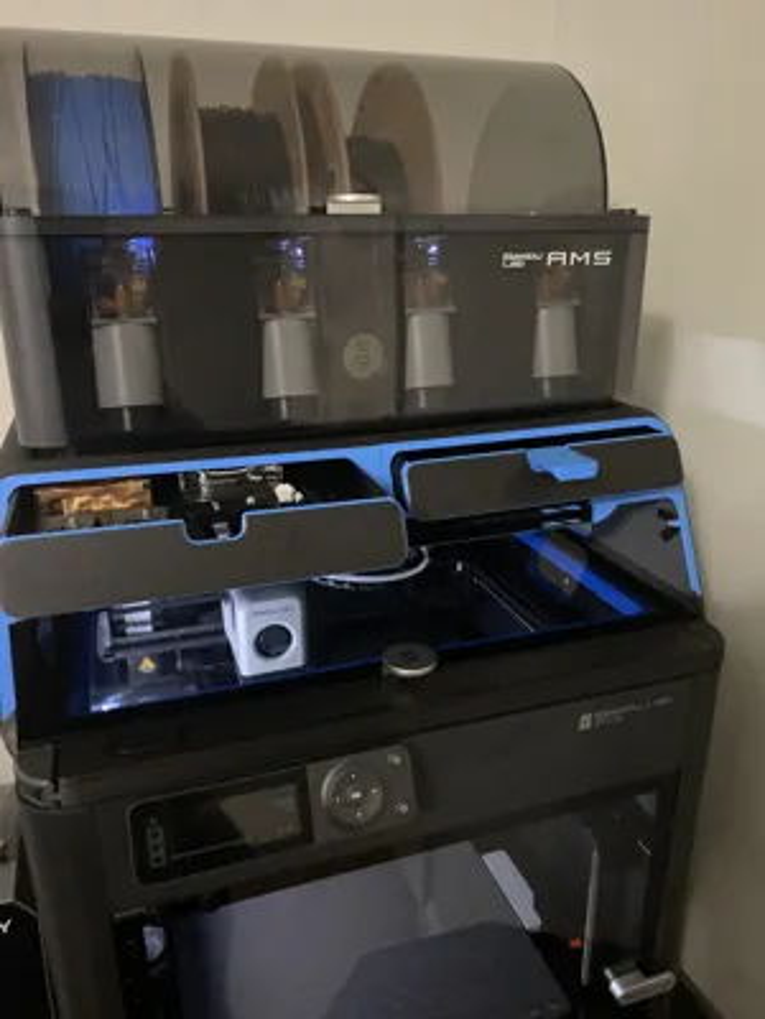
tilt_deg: -17.2
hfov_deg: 53.1
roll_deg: -0.4
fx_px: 766
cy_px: 510
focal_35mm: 26
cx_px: 382
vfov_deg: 67.3
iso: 1000
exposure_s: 1/20
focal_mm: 4.25
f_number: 1.8
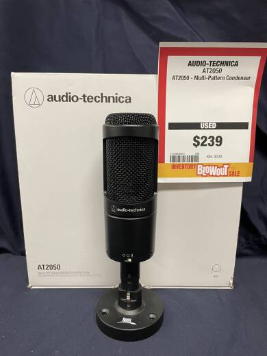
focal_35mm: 26
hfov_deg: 53.1
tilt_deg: -11.5
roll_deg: -1.1
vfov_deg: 67.3
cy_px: 178
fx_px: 267
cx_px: 134
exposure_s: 1/60
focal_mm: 4.2
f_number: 1.6
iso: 160
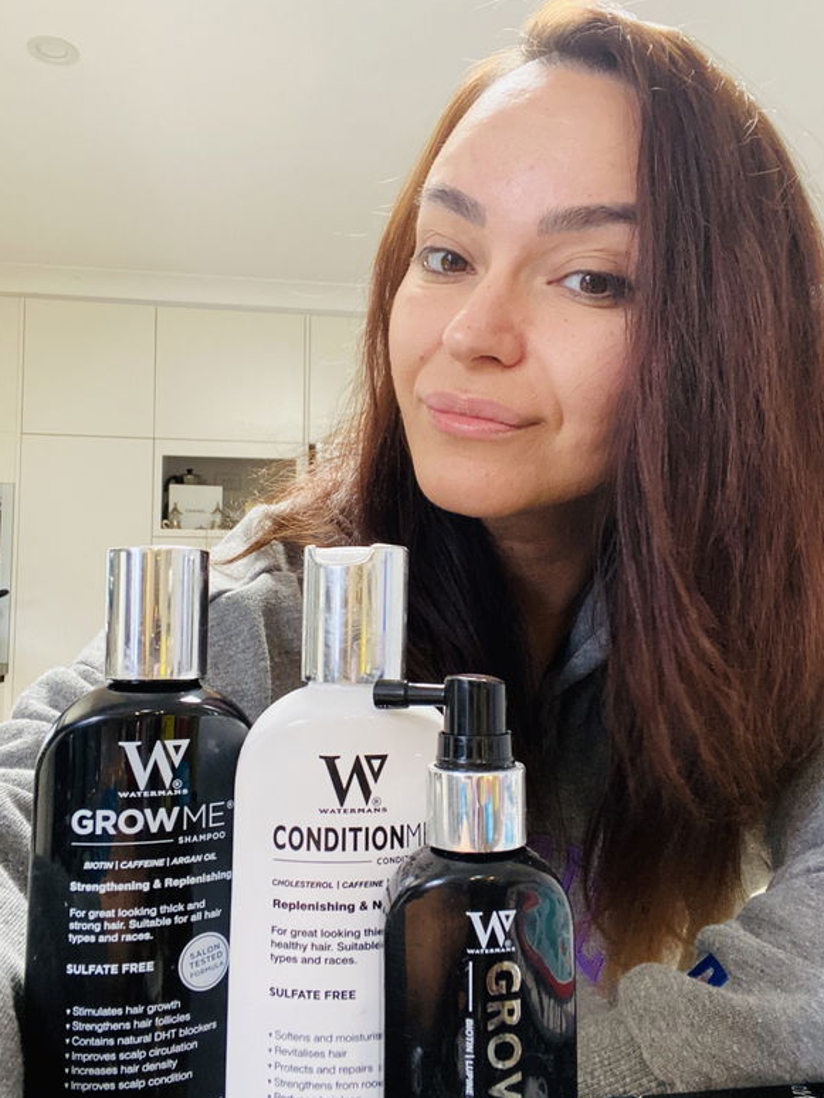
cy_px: 546
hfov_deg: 45.5
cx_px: 418
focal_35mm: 31
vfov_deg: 58.3
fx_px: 983
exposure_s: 1/25
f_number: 2.2
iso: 320
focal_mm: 2.71
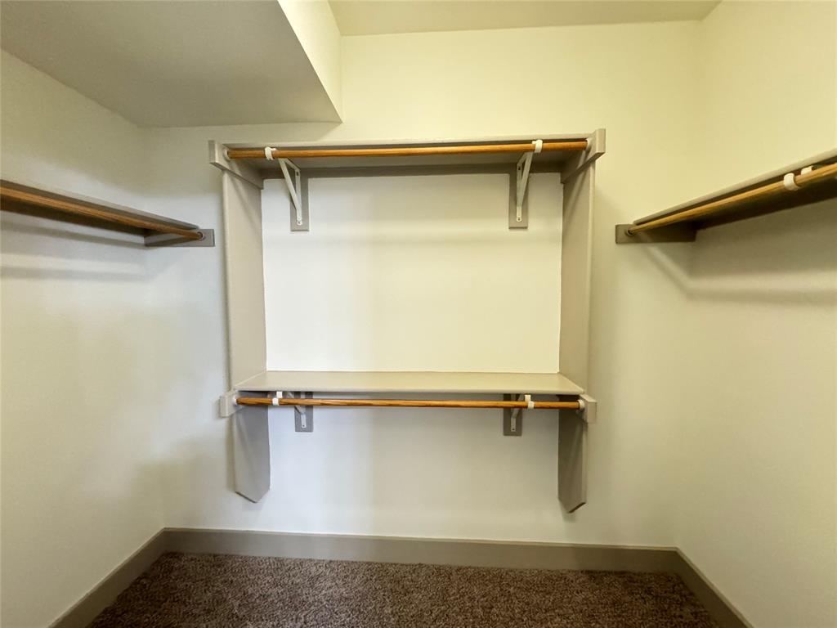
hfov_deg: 102.1
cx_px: 418
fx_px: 339
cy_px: 314
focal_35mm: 14
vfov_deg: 85.7
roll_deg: -0.4
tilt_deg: -2.3
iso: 1250
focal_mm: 2.22
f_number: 2.2
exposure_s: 1/60
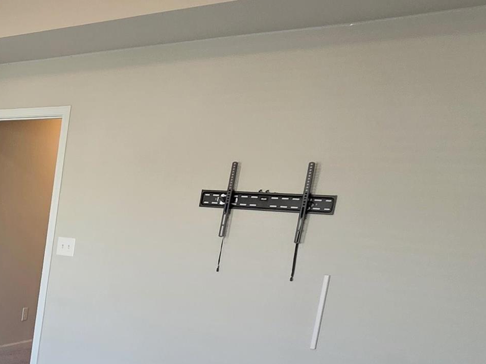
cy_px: 310
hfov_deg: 33.5
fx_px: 590
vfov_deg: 33.0
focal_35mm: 42
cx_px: -137
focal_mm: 2.2
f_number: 1.9
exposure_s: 1/120
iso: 250
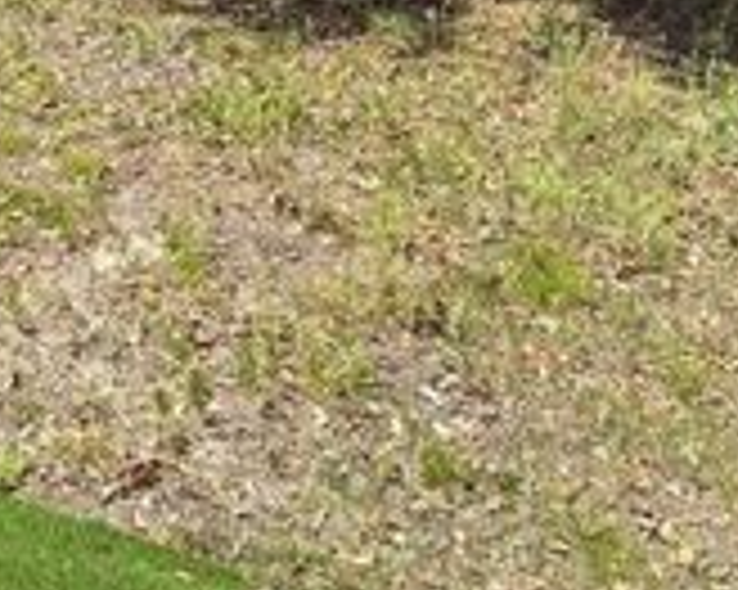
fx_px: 1659
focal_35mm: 76
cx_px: 106
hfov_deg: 24.5
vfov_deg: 18.1
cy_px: -270
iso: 80
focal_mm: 6.76
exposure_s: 1/2169
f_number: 1.78
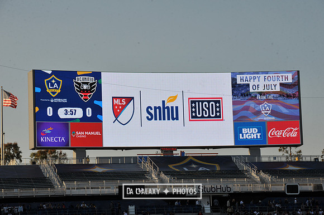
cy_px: 108
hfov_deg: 15.2
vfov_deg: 10.1
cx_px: 162
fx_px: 1214
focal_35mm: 135
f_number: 13
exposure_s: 1/500
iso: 400
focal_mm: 135
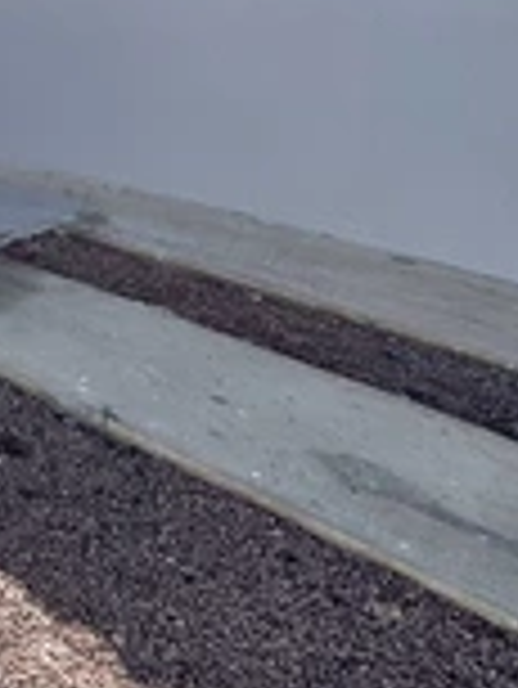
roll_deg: +0.4
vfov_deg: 36.5
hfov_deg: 25.5
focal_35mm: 44
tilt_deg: +4.2
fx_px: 877
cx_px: -243
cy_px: -63
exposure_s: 1/1672
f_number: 2.2
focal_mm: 2.22
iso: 50
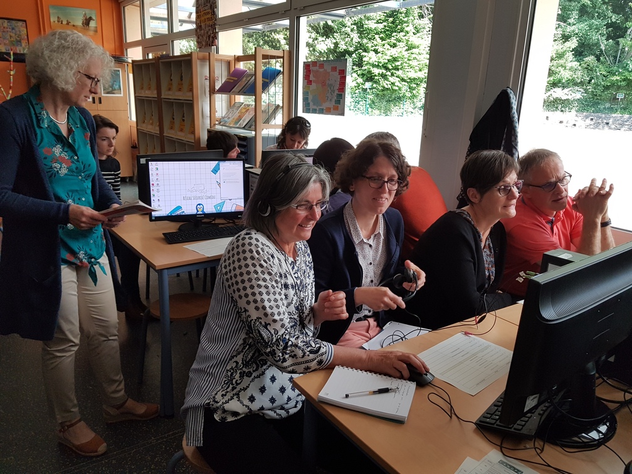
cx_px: 316
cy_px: 237
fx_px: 475
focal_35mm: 26
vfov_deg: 53.1
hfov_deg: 67.3
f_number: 1.7
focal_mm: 4.2
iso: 160
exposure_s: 1/120
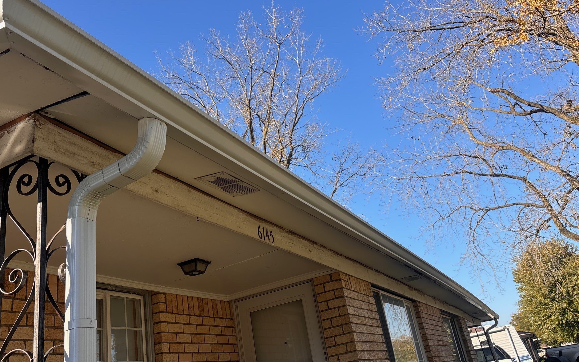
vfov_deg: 39.4
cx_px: 281
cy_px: 173
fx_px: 505
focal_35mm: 32
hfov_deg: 59.6
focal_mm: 5.96
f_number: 1.6
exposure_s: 1/1590
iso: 50
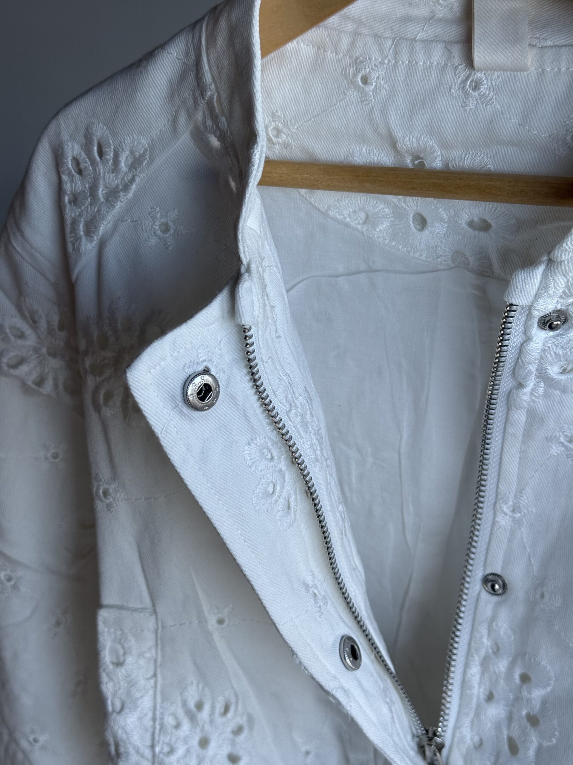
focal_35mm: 48
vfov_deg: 39.7
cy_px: 382
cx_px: 286
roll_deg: +1.7
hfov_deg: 30.3
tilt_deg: -25.6
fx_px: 1059
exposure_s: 1/420
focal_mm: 6.76
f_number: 1.78
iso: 64
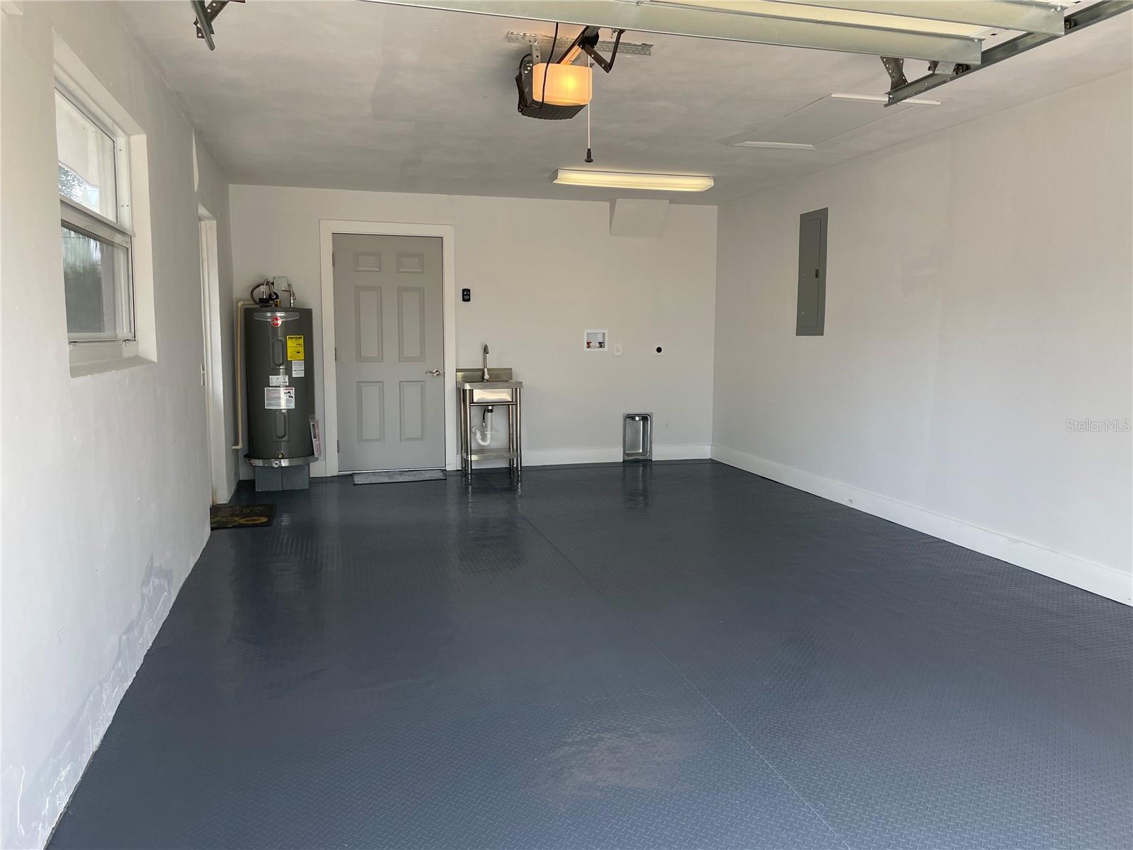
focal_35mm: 26
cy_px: 425
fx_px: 851
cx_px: 566
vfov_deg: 53.1
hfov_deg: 67.3
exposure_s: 1/176
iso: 32
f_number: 1.6
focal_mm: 4.2
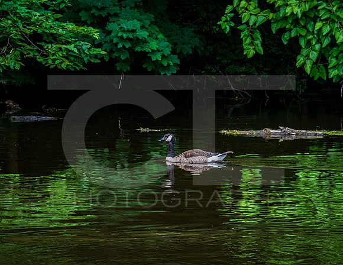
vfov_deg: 4.5
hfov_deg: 5.8
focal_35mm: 336
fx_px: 3365
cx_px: 164
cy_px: 131
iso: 640
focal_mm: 200
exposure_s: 1/100
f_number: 11
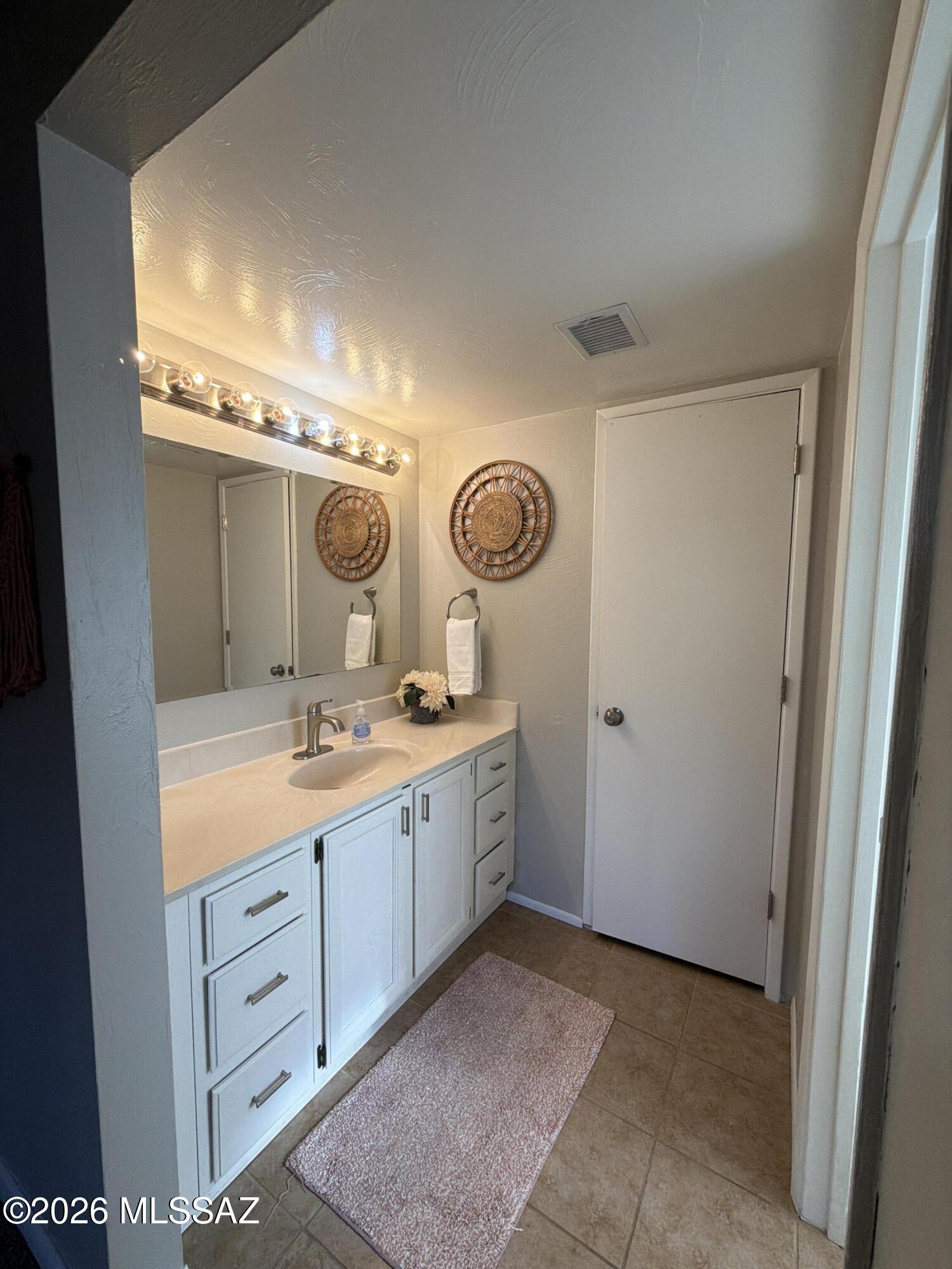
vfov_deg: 102.1
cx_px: 476
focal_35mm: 14
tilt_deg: -5.5
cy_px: 634
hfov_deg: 85.7
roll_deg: -1.0
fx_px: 513
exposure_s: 1/120
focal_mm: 2.22
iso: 100
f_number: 2.2
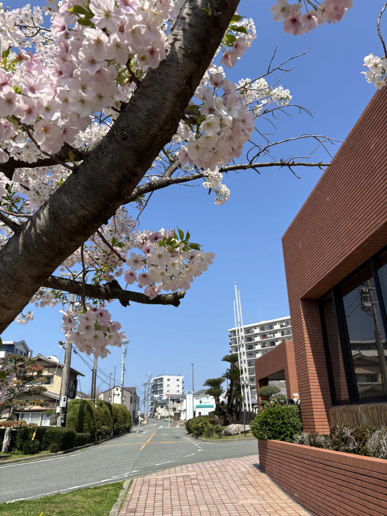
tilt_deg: +21.8
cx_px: 194
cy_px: 258
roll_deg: +0.4
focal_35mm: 26
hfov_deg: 53.1
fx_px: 388
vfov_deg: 67.3
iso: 50
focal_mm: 5.96
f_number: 1.6
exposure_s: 1/2933
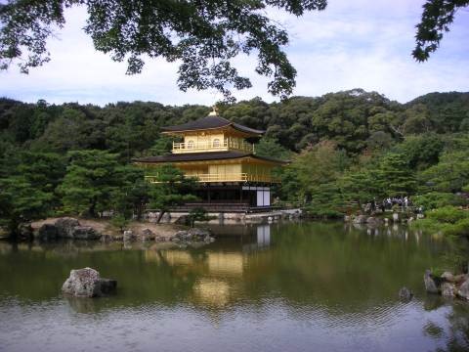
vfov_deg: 38.7
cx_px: 234
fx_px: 501
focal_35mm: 37
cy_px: 176
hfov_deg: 50.1
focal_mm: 5.7
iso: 50
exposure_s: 1/500
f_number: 2.8
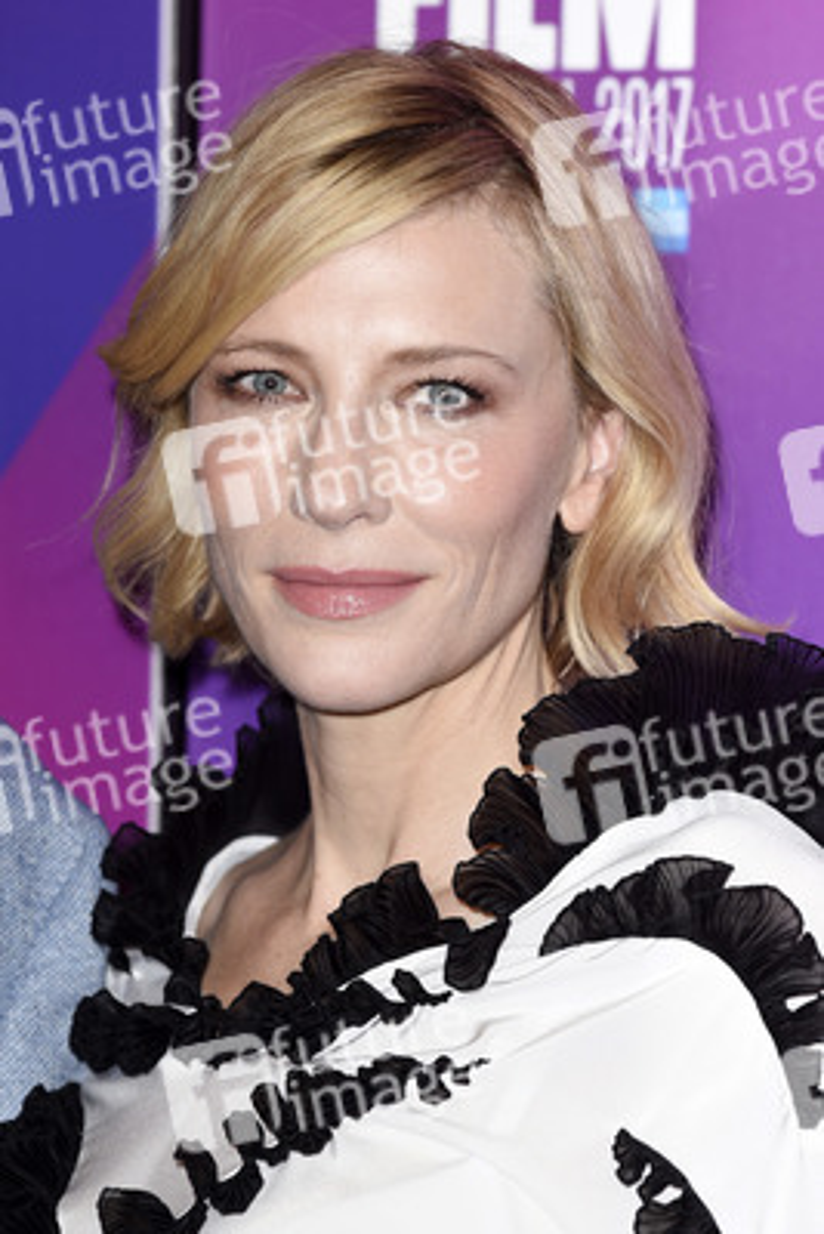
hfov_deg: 7.4
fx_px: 6346
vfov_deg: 11.1
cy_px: 617
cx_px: 412
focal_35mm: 185
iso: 800
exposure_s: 1/250
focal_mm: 185
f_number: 5.6
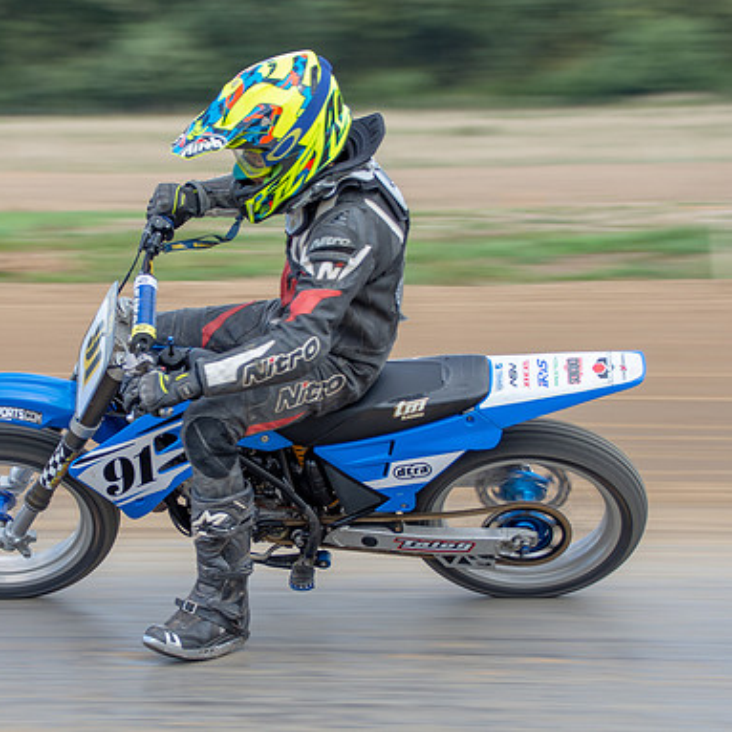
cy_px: 351
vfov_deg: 12.0
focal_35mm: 146
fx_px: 3493
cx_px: 204
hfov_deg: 11.9
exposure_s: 1/125
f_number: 6.3
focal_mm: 66
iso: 100
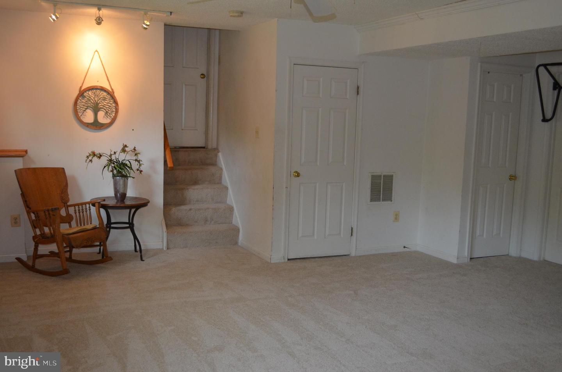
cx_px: 281
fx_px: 561
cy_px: 186
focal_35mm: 36
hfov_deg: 53.2
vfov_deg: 36.7
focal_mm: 24
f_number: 4
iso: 900
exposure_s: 1/60
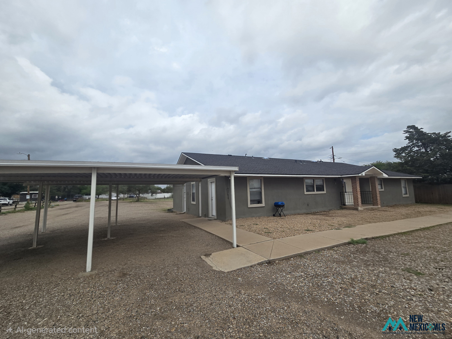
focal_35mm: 13
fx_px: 170
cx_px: 226
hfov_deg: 106.2
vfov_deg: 89.9
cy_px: 170
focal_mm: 2.2
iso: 50
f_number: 2.2
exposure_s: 1/5000
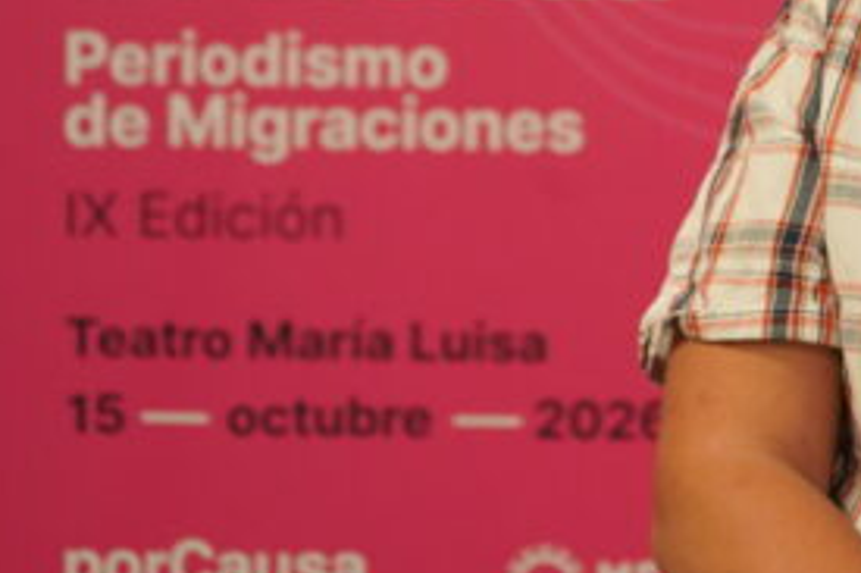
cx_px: 1065
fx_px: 3633
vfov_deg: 8.9
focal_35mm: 152
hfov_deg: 13.1
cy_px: -81
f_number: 5
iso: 4000
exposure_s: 1/160
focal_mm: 60
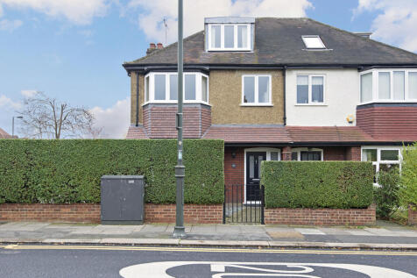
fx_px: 359
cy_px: 139
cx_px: 208
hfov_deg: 60.3
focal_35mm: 31
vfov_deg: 42.3
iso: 200
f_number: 8
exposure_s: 1/40
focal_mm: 31
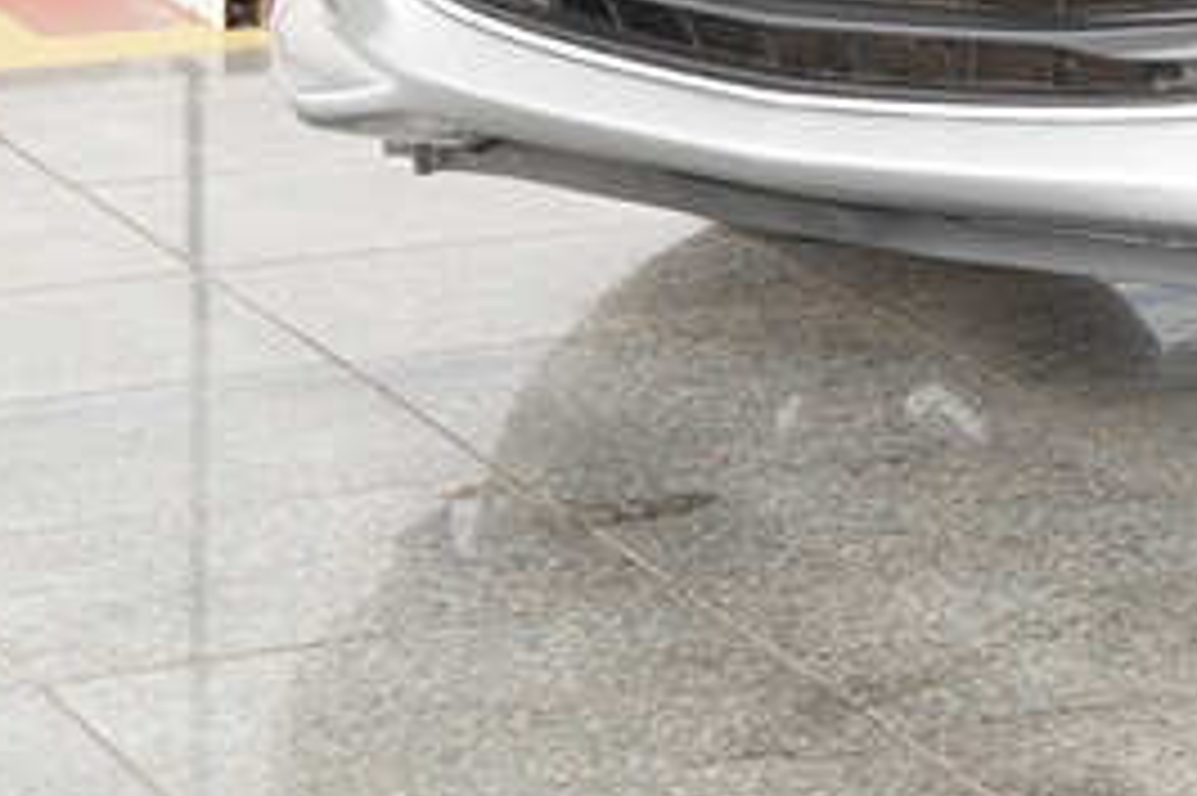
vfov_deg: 6.3
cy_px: -699
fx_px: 7108
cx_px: 2097
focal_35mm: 214
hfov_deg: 9.2
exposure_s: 1/100
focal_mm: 37
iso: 200
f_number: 3.5
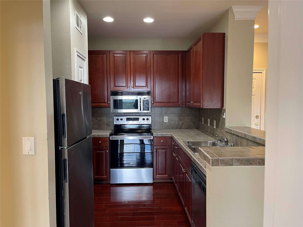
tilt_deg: -4.1
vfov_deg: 53.1
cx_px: 152
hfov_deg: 67.3
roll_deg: +0.7
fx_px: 228
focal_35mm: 26
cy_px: 114
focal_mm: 5.1
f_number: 1.6
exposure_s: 1/60
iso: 160
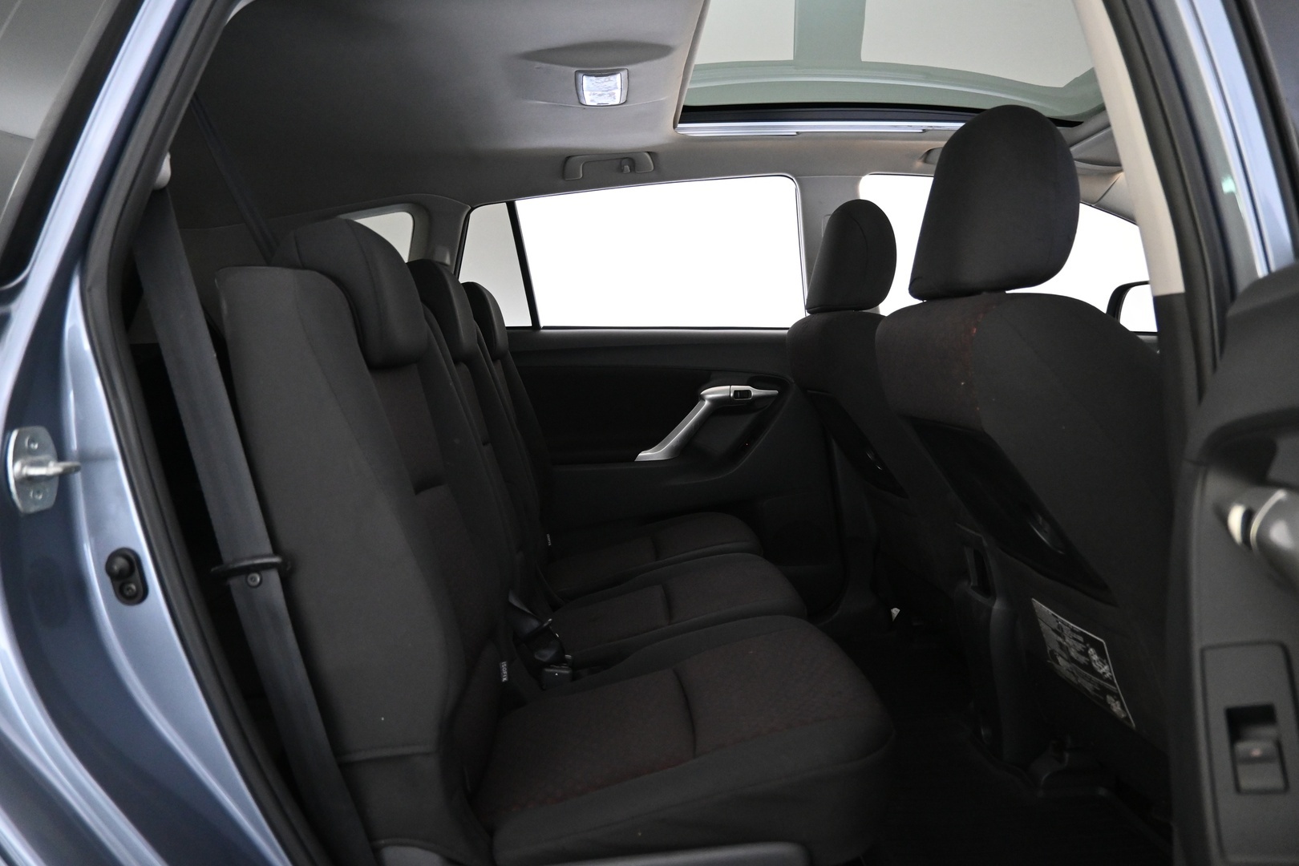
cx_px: 650
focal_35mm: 24
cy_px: 433
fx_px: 866
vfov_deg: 53.1
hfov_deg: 73.7
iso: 3200
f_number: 3.5
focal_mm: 16
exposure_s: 1/25
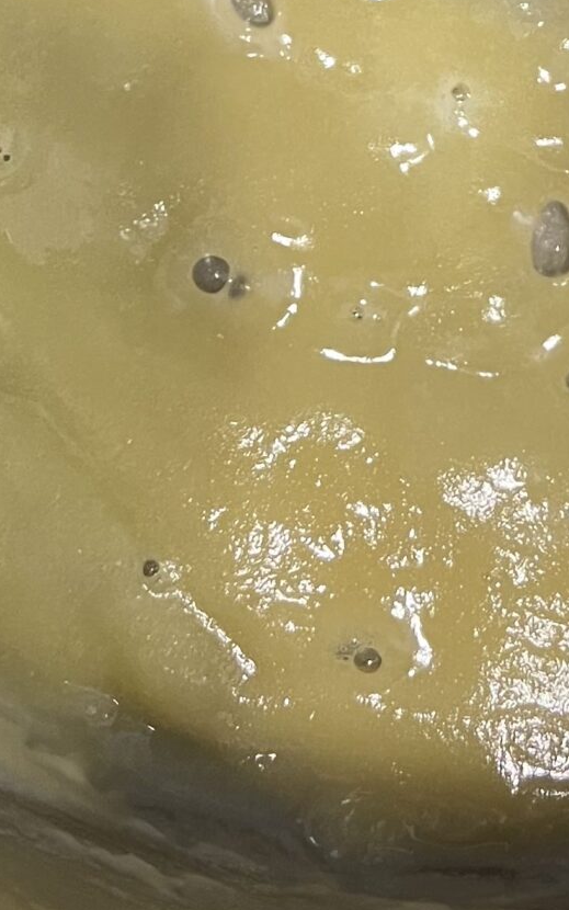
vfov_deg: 23.6
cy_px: 55
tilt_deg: -80.1
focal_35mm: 85
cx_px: 487
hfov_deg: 15.2
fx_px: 2108
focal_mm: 5.7
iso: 320
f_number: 1.5
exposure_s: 1/50
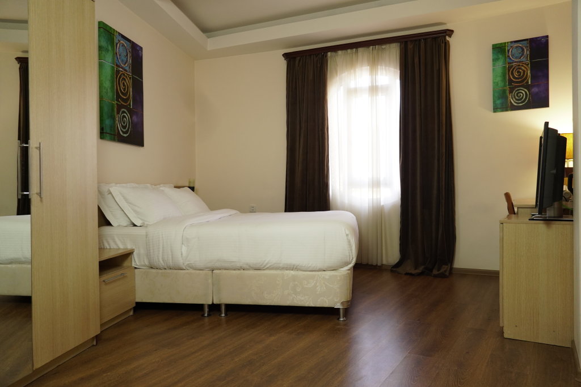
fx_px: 436
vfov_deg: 47.9
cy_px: 194
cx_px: 290
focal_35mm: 27
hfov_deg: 67.4
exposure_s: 1/100
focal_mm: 18
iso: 800
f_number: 3.5
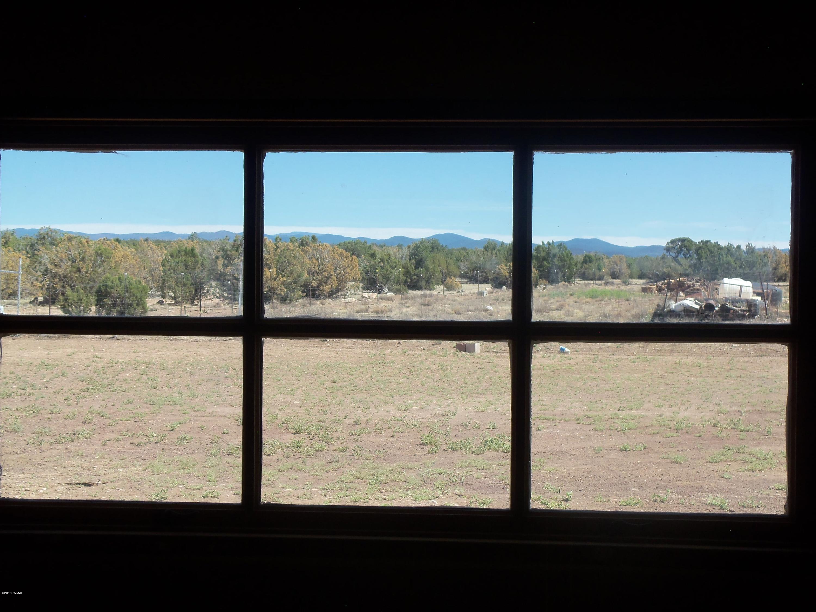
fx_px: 1462
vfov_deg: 23.7
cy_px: 306
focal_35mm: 62
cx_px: 408
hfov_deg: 31.2
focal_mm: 11.1
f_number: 4
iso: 80
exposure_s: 1/400
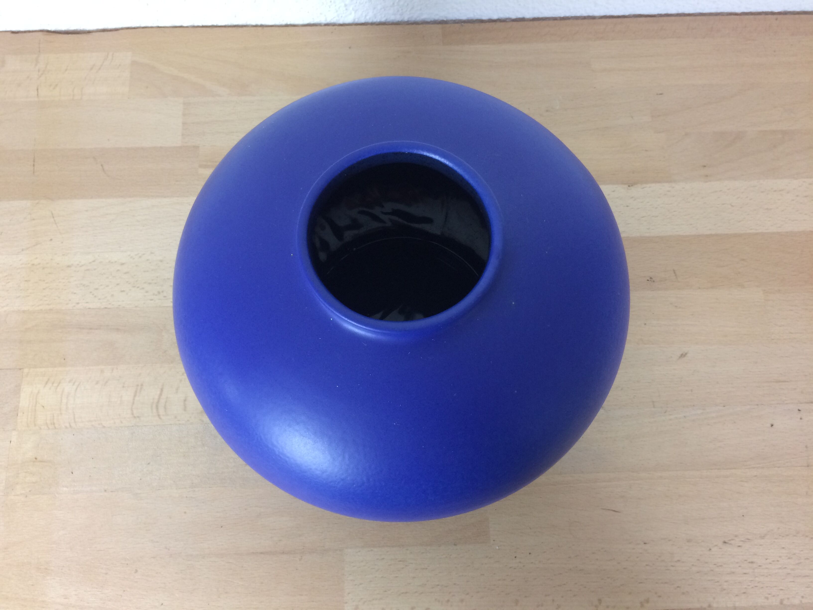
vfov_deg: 48.2
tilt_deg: -71.5
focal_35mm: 29
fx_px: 681
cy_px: 305
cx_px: 406
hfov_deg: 61.7
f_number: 2.2
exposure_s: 1/33
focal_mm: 4.15
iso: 80
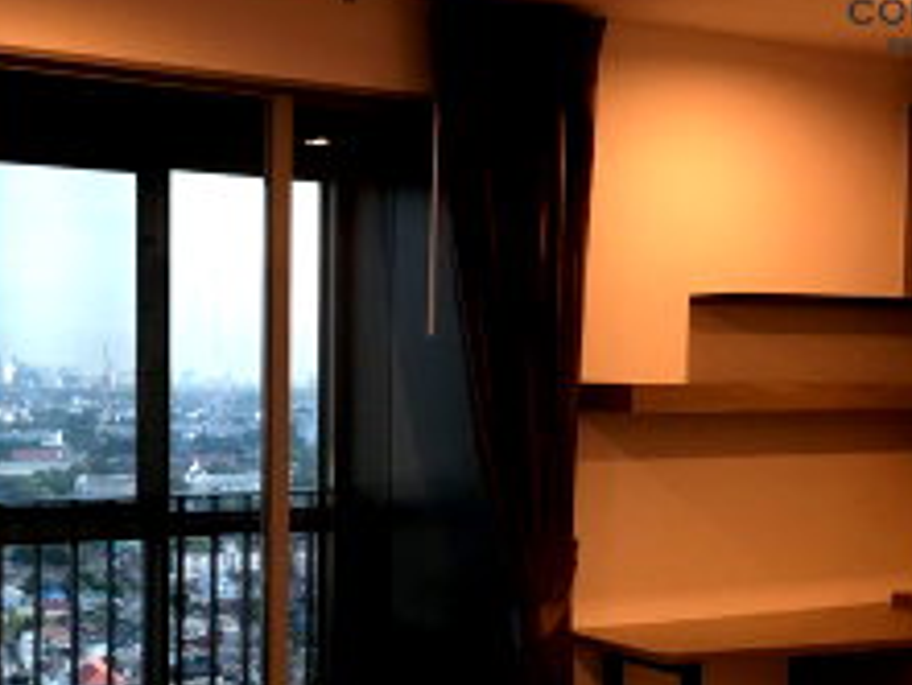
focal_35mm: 56
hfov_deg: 33.8
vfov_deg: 26.0
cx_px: 260
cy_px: 458
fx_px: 1476
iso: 100
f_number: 2.4
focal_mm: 3.3
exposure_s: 1/33
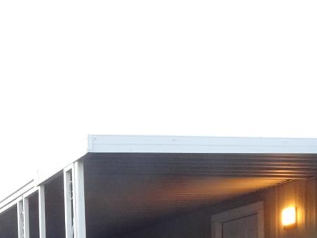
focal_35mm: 81
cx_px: 121
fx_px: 742
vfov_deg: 16.6
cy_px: 358
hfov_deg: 24.1
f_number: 3.5
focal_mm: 4.1
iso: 200
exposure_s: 1/30
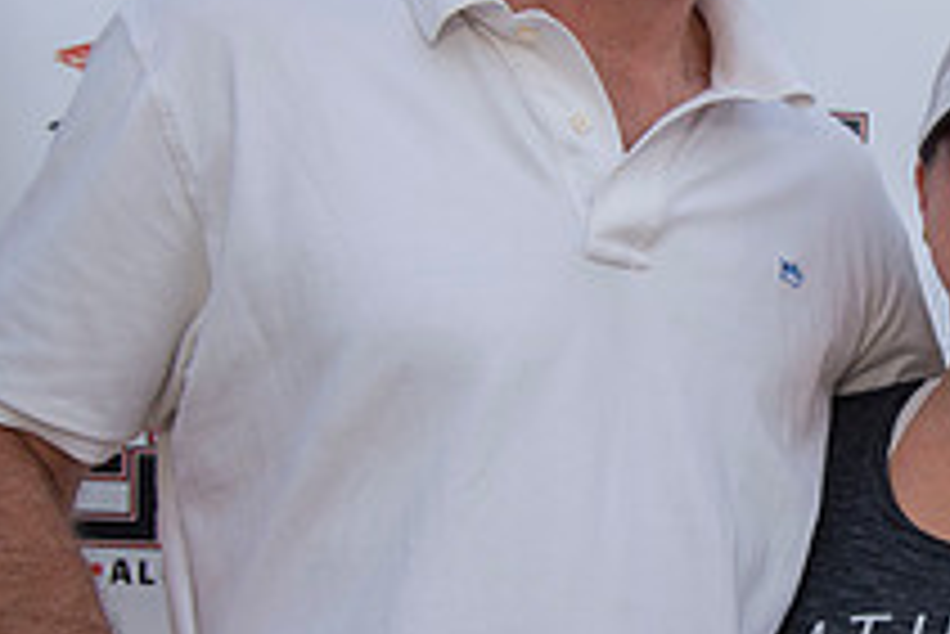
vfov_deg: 20.6
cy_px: 366
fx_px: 1743
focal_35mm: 66
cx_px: 964
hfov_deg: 28.5
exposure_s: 1/320
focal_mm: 24
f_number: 6.3
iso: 250
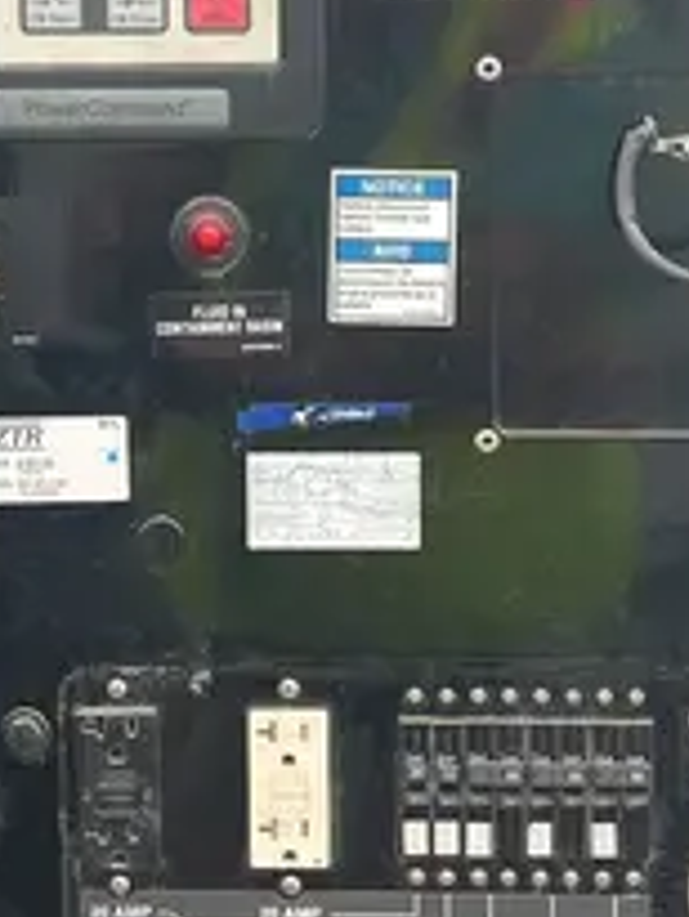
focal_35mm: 93
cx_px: 286
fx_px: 2466
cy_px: 226
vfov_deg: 20.9
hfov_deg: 15.9
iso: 40
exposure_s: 1/288
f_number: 1.6
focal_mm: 5.1
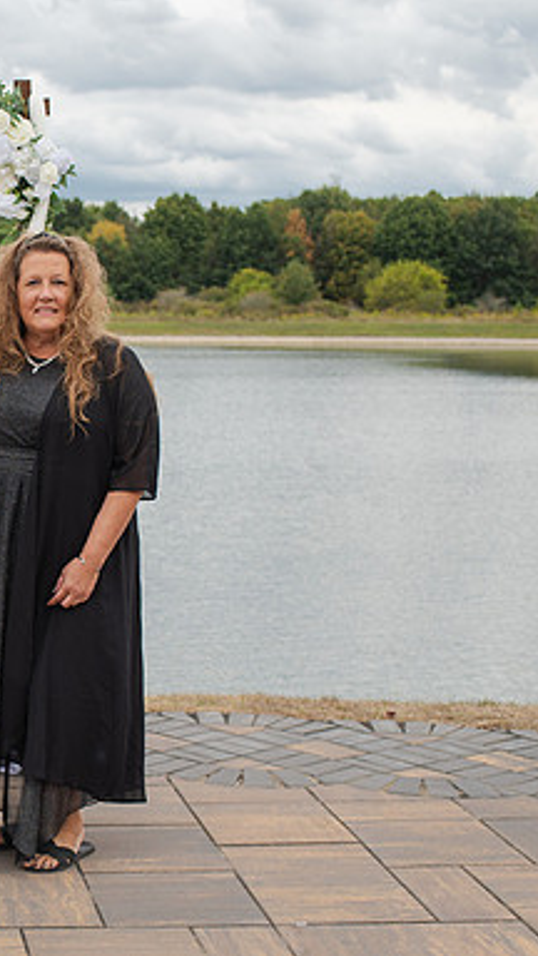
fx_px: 1674
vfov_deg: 31.8
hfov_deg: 17.2
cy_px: 558
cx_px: -154
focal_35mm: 66
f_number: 3.5
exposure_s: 1/800
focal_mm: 35
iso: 110
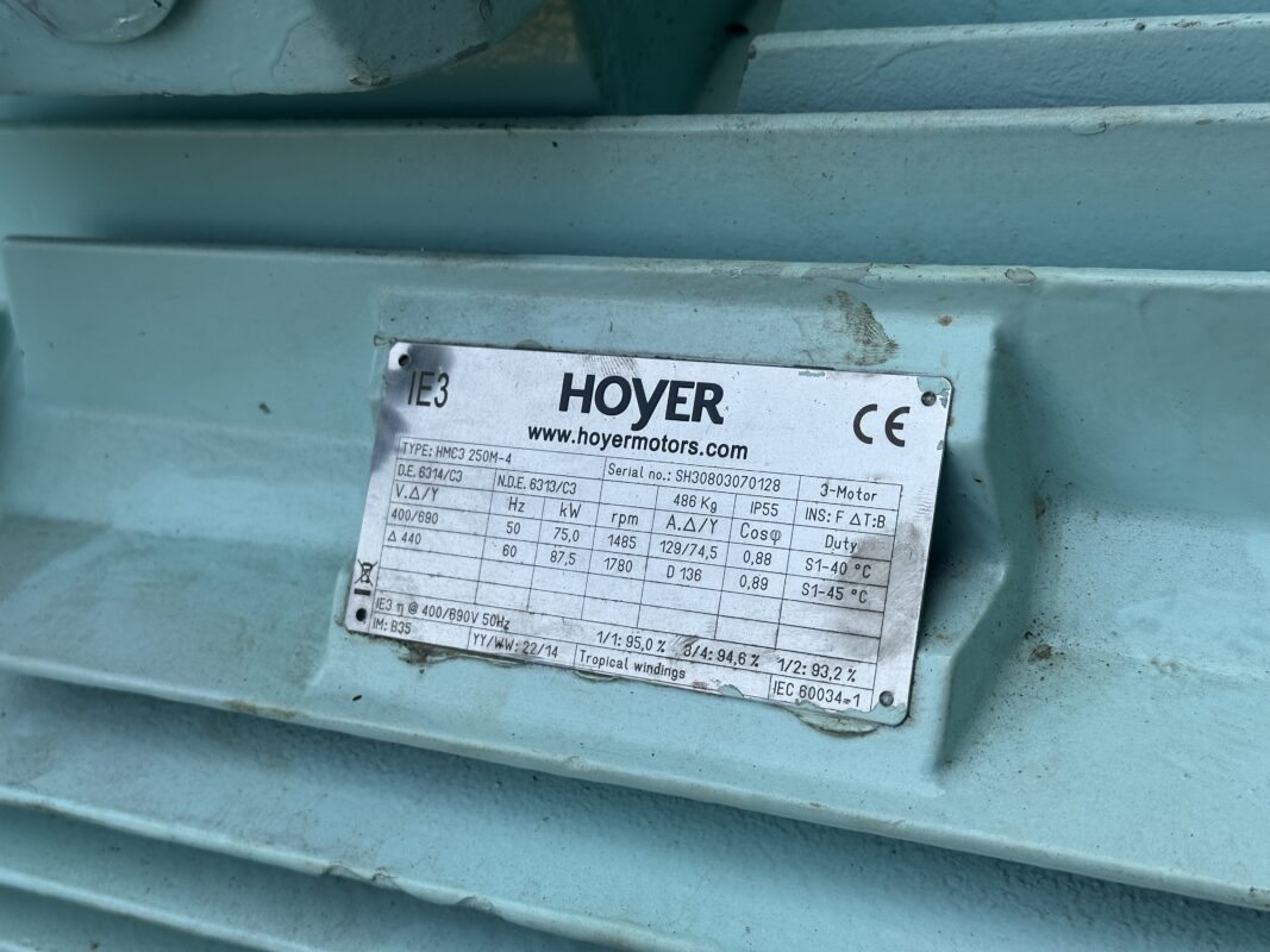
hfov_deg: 39.7
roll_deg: +16.9
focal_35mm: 48
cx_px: 635
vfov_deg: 30.3
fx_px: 1761
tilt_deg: -31.9
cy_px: 476
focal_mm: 6.86
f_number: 1.78
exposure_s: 1/1517
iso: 64
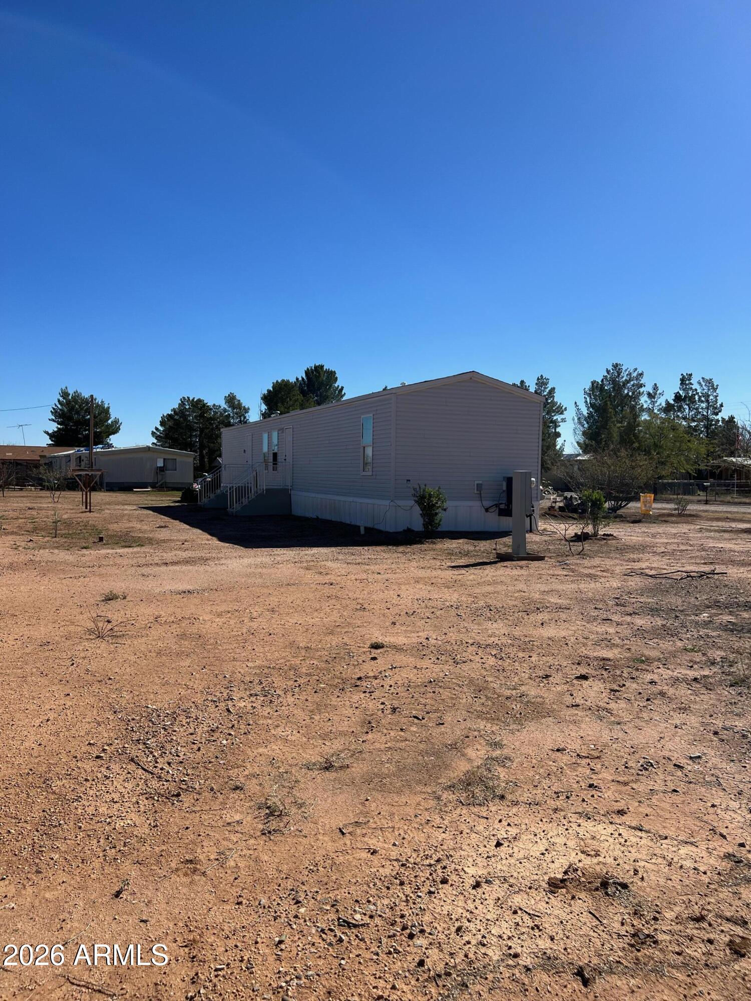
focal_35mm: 26
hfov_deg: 53.1
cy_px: 500
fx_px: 752
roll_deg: +2.2
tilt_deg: -0.7
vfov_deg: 67.3
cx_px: 376
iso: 50
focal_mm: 5.7
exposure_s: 1/6579
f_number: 1.5
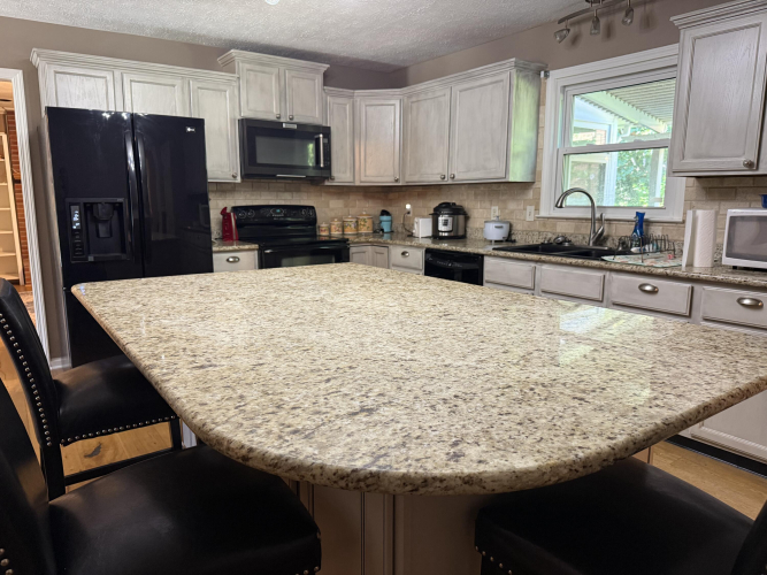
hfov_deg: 71.6
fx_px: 532
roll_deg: -0.3
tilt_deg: -9.4
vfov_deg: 56.8
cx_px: 384
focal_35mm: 24
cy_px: 288
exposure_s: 1/60
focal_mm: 6.76
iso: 400
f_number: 1.78
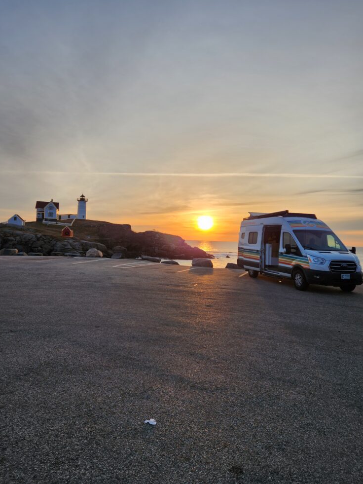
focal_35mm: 24
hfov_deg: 56.8
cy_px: 235
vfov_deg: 71.6
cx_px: 182
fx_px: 335
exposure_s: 1/769
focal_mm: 5.4
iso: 20
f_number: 1.8
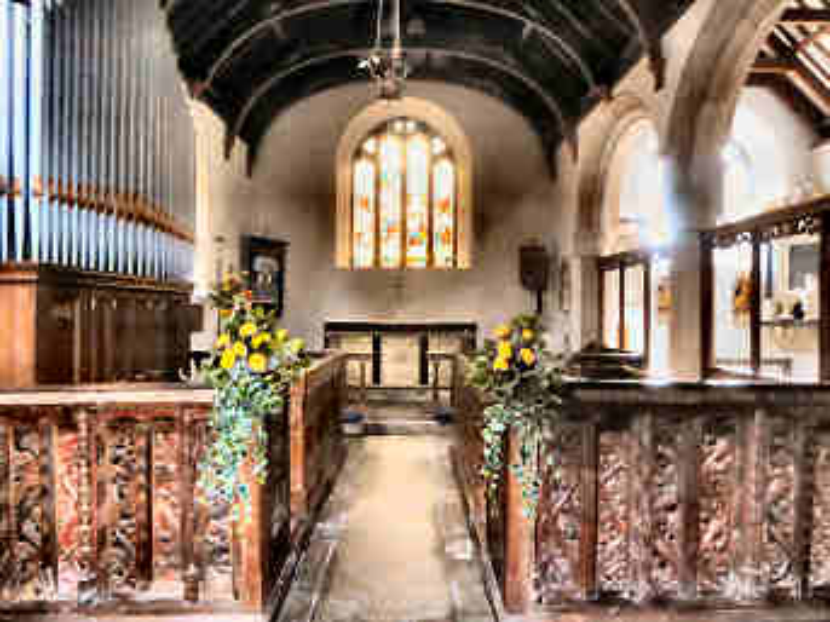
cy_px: 311
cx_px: 415
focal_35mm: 25
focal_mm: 4.3
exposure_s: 1/60
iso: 1000
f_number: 3.3
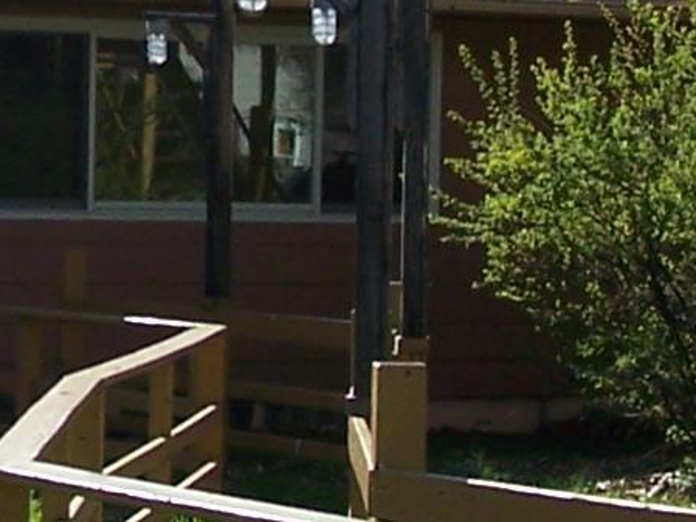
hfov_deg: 10.1
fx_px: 3922
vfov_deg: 7.6
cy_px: 113
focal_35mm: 195
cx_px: -5
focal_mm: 6.3
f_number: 4
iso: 80
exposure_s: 1/640
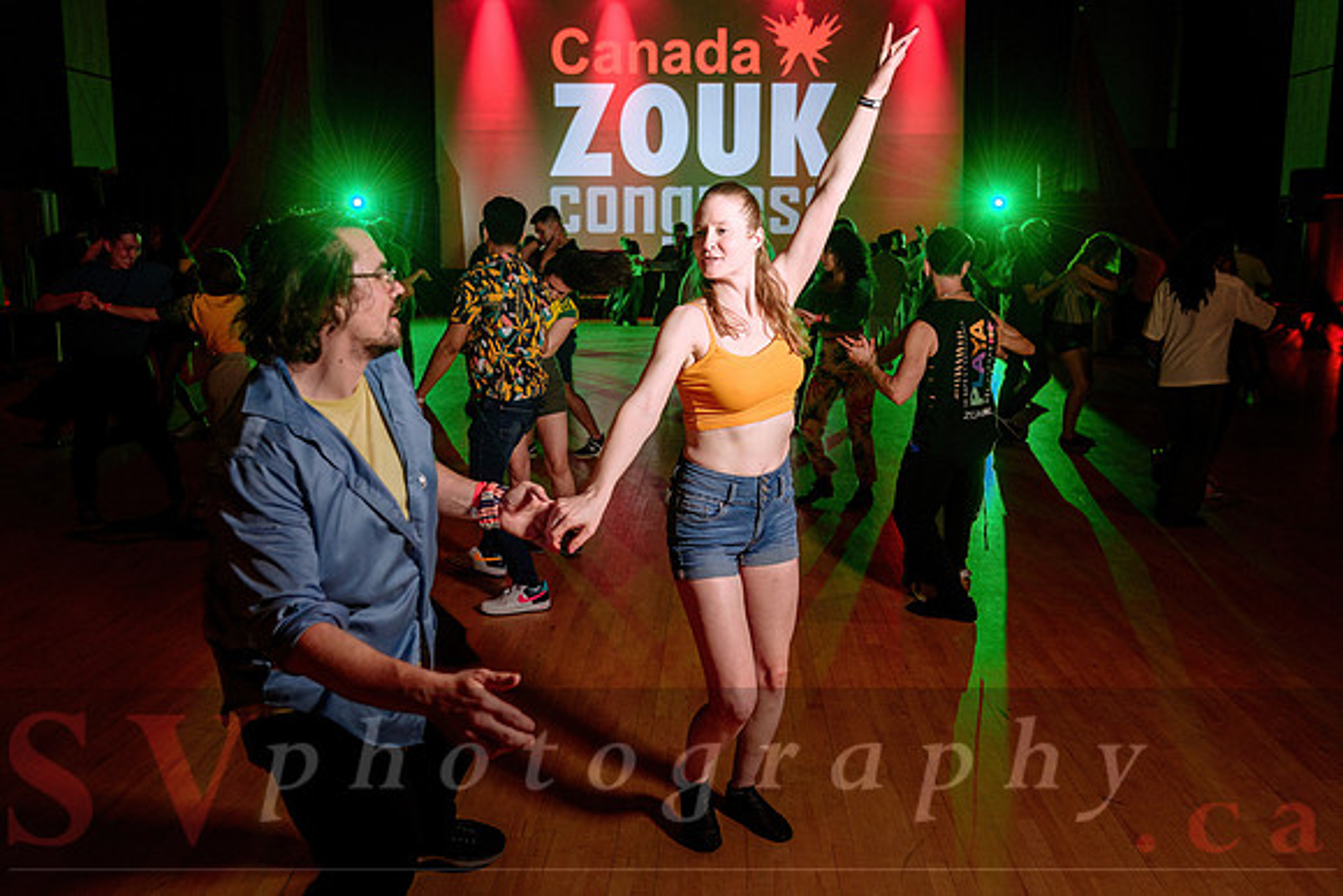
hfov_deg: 56.5
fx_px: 1250
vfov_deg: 39.4
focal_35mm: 34
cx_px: 672
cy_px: 423
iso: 1000
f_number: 2.8
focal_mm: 30
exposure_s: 1/60
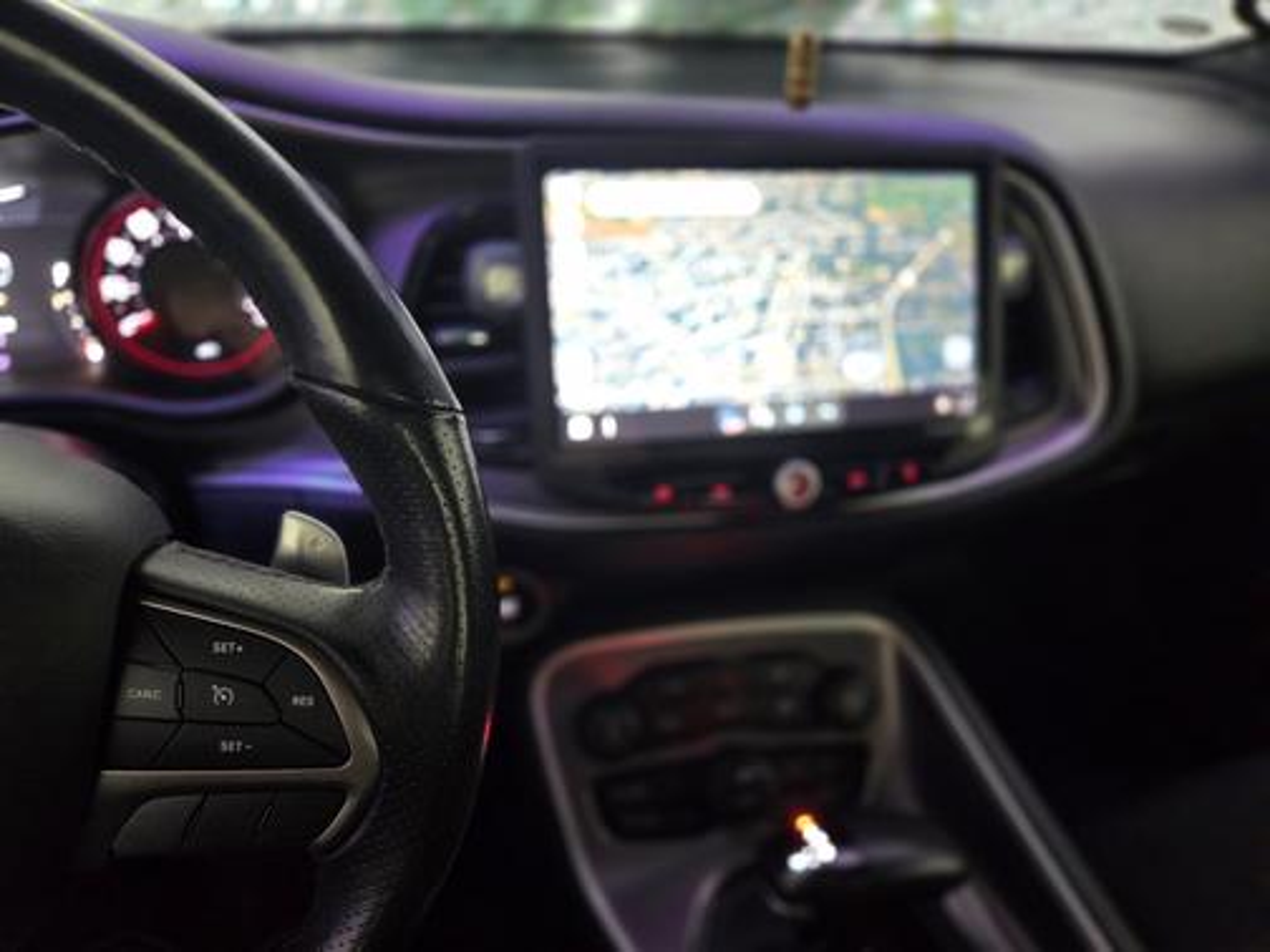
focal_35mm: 23
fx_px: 844
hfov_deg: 73.9
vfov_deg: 58.9
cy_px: 476
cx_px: 635
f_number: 1.8
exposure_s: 1/120
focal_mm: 5.4
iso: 1250
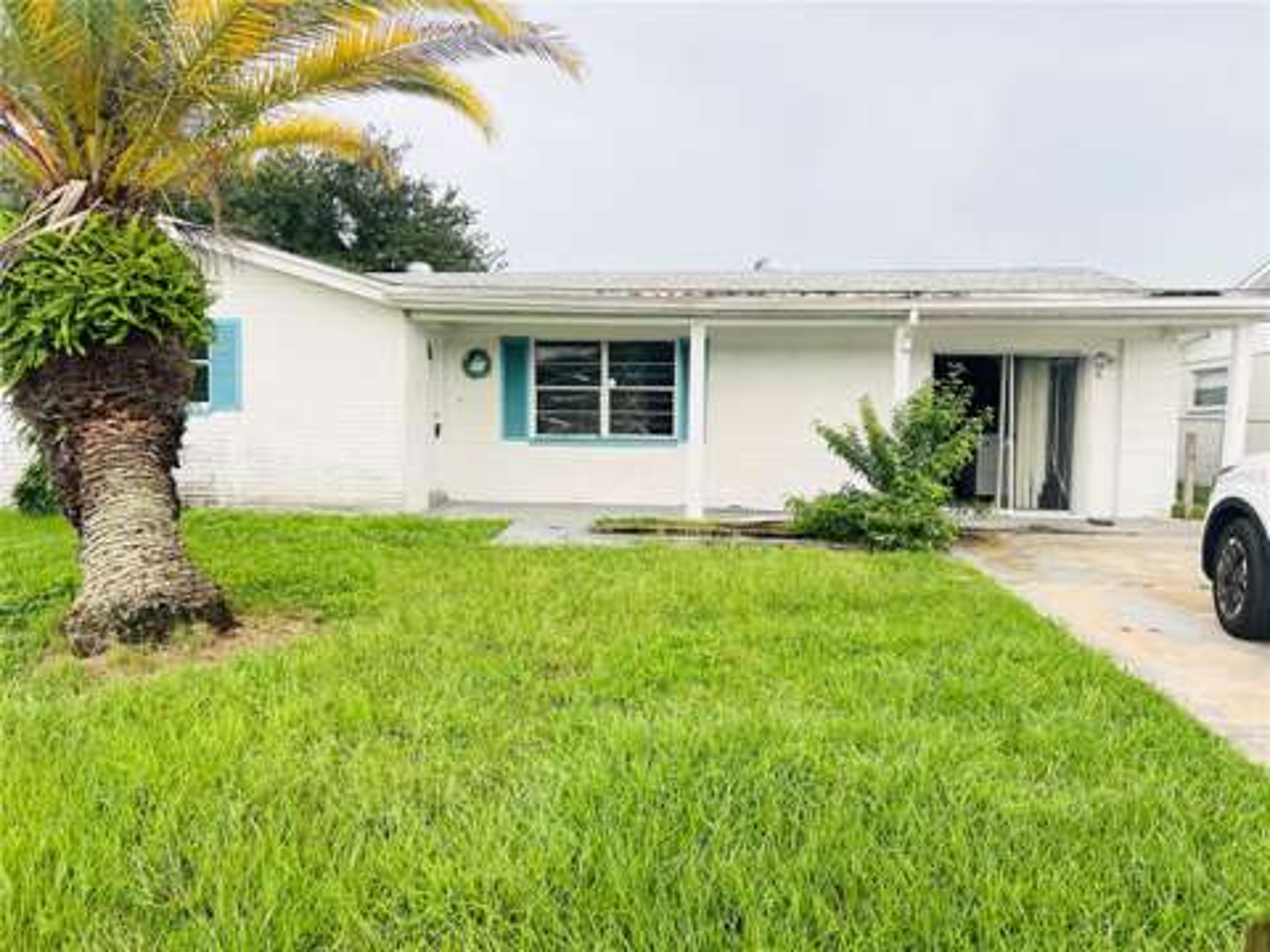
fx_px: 954
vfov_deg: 53.1
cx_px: 635
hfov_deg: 67.3
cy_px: 476
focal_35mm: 26
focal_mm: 5.7
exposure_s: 1/526
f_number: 1.5
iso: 50
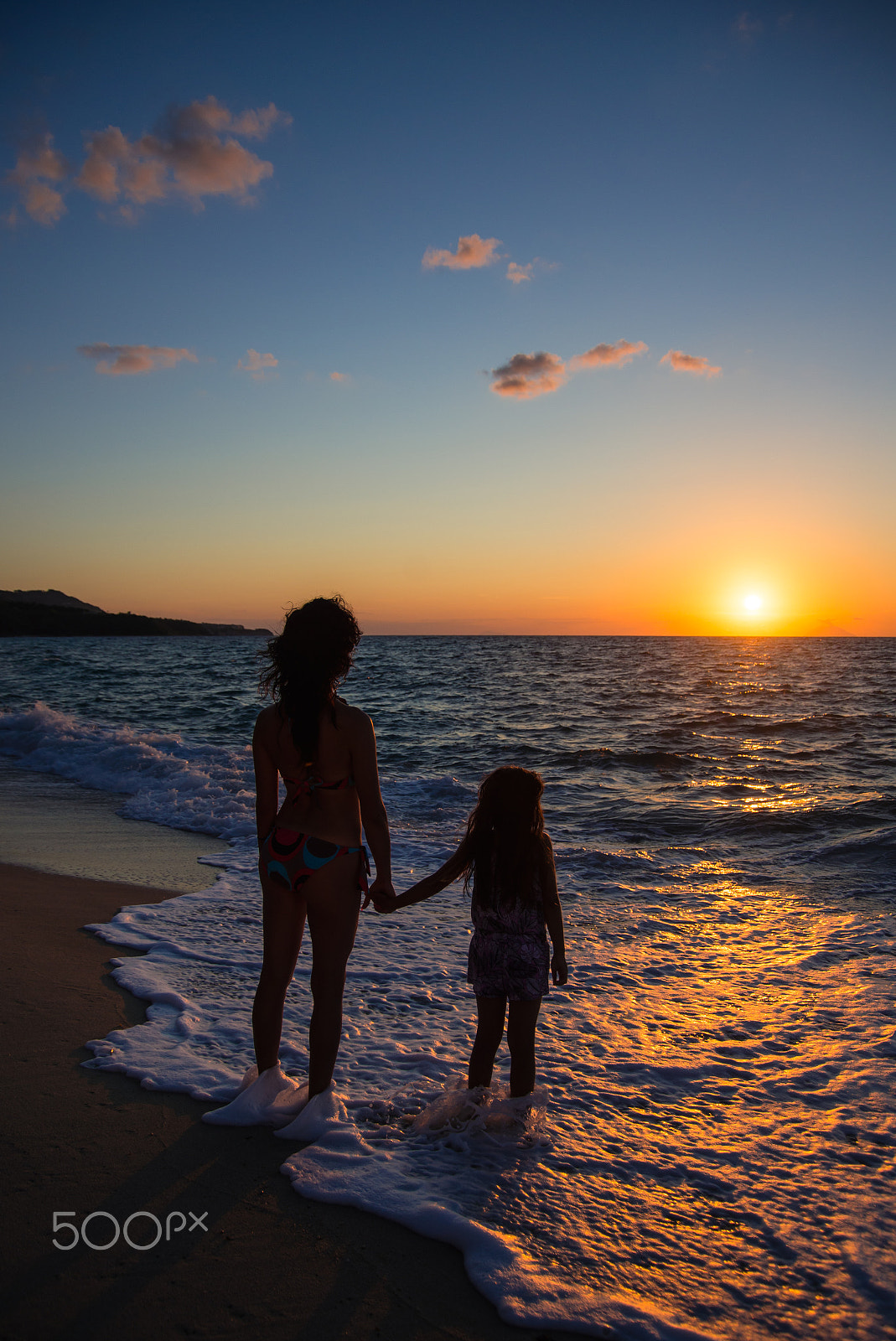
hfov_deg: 53.2
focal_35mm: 24
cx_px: 448
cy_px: 670
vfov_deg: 73.7
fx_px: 895
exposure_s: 1/2000
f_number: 4
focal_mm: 24
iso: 100
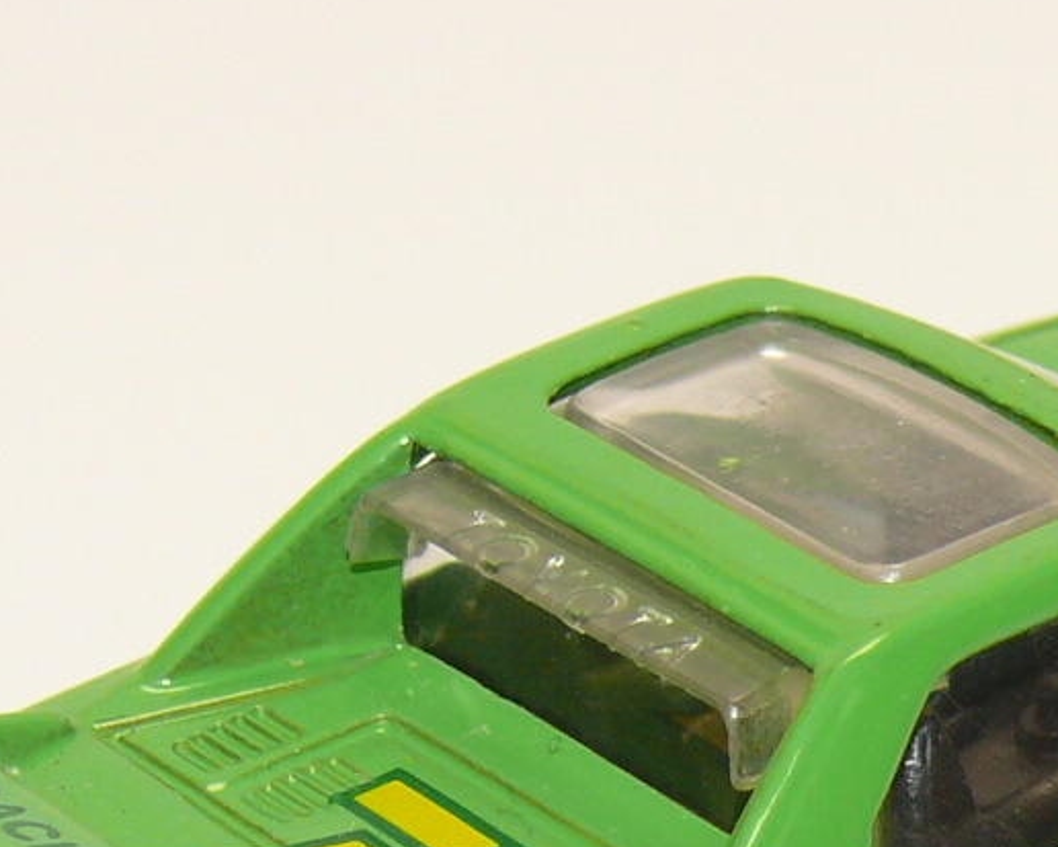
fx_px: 7673
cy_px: 790
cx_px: 847
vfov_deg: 6.3
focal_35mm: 245
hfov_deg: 7.9
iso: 100
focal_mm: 11.9
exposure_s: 1/30
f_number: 4
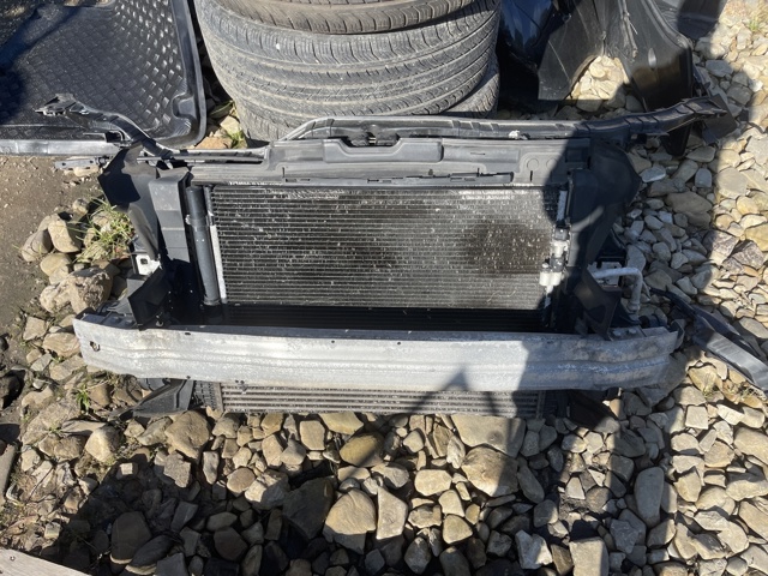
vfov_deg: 54.9
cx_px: 384
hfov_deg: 69.4
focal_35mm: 25
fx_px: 555
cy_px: 288
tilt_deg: -50.9
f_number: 1.6
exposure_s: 1/1739
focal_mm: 5.1
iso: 32
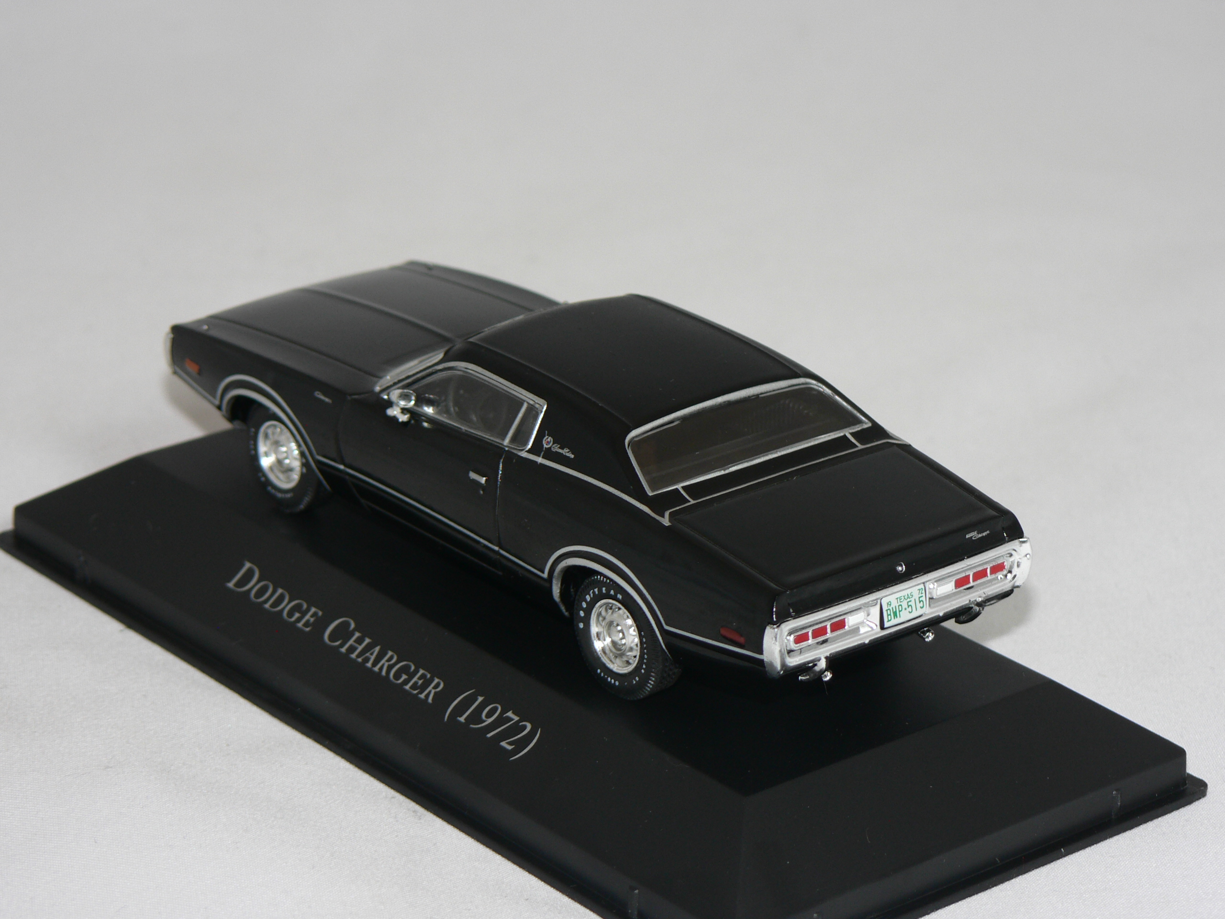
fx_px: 4317
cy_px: 460
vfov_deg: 12.1
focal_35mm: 122
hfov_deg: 16.1
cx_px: 612
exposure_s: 1/60
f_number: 3.2
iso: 80
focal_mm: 20.3
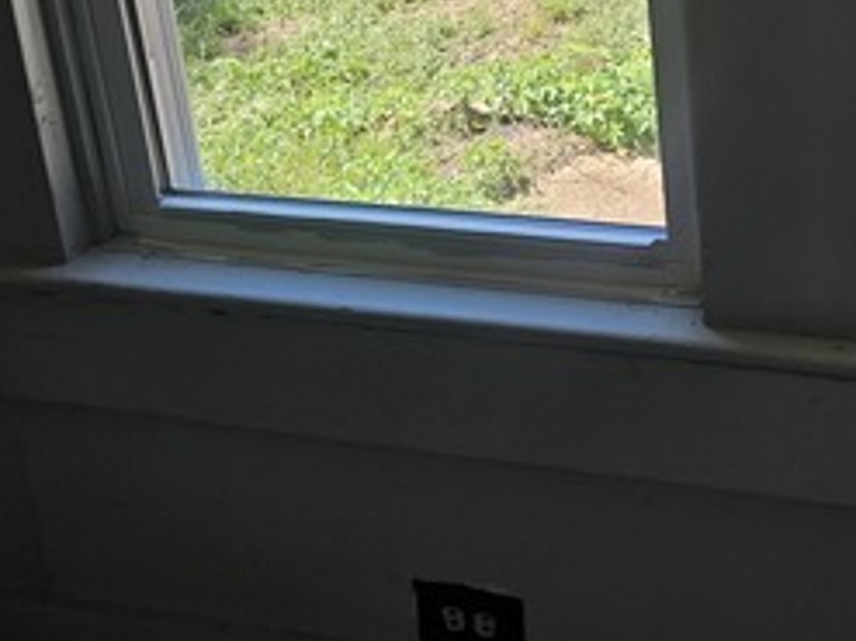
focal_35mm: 62
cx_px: 955
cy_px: -87
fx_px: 1532
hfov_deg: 28.2
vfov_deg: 22.2
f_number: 1.7
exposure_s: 1/120
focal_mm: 6.3
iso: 25
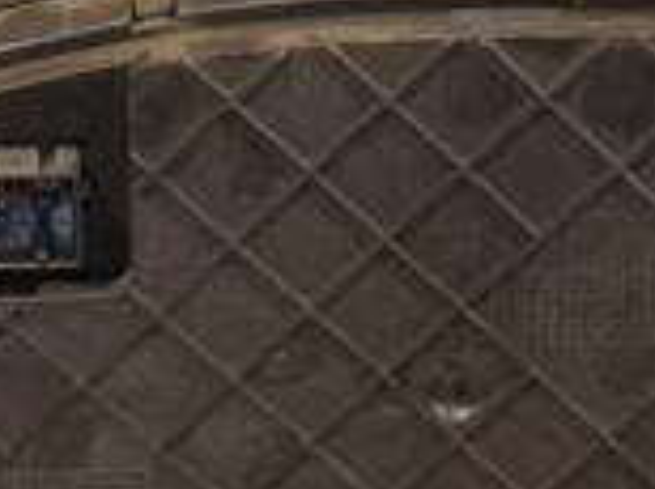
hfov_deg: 8.8
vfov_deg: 6.6
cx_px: 366
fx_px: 4251
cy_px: 255
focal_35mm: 225
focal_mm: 40
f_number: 4.8
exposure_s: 1/160
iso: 800
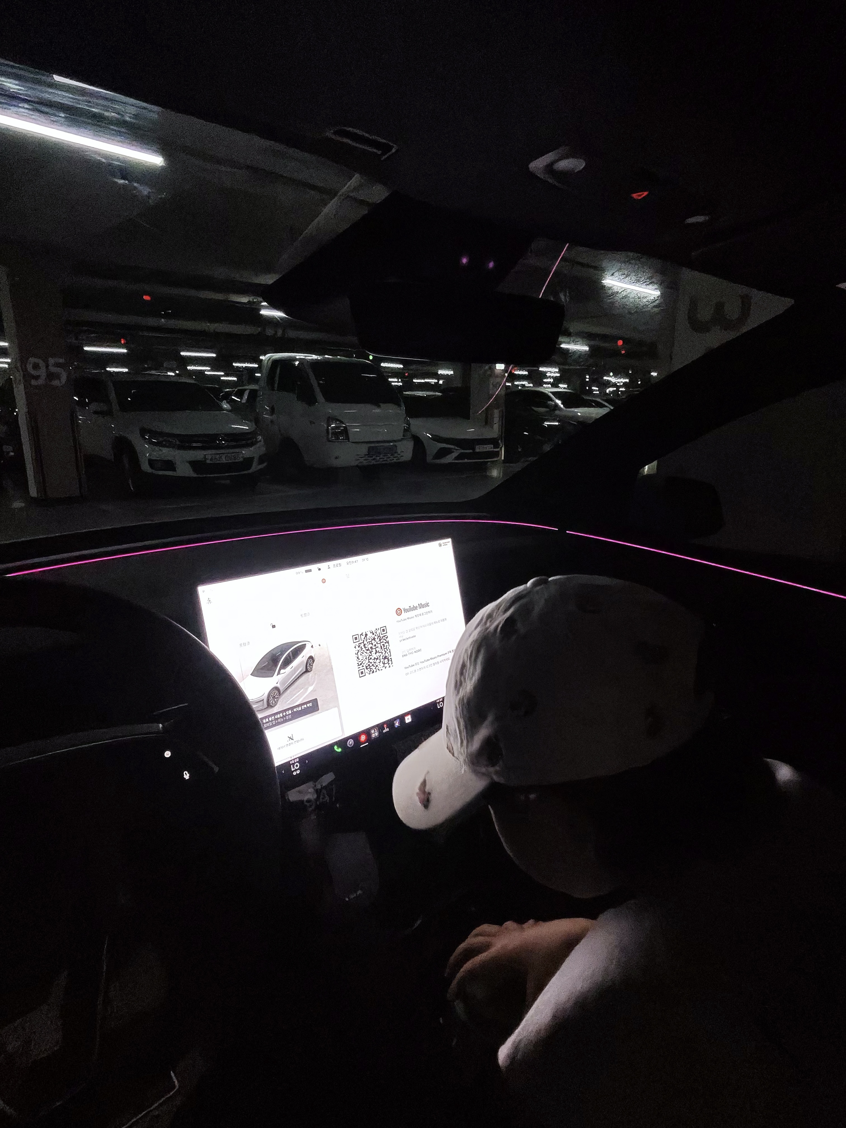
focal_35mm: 13
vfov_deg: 106.2
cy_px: 564
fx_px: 424
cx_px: 423
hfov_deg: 89.9
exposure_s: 1/59.9
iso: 464
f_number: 2.2
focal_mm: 2.24
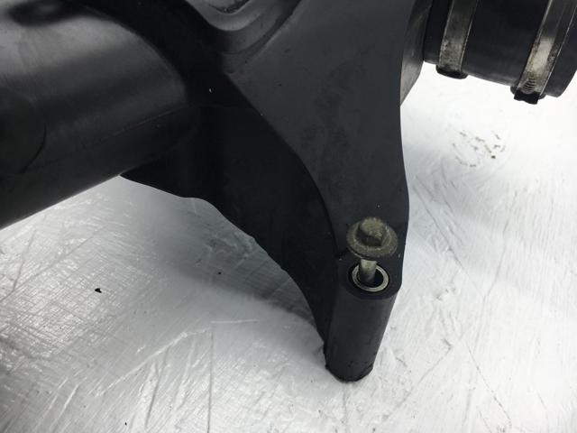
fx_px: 483
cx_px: 288
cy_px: 216
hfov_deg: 61.7
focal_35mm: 29
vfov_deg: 48.2
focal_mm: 4.15
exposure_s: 1/117
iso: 25
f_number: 2.2
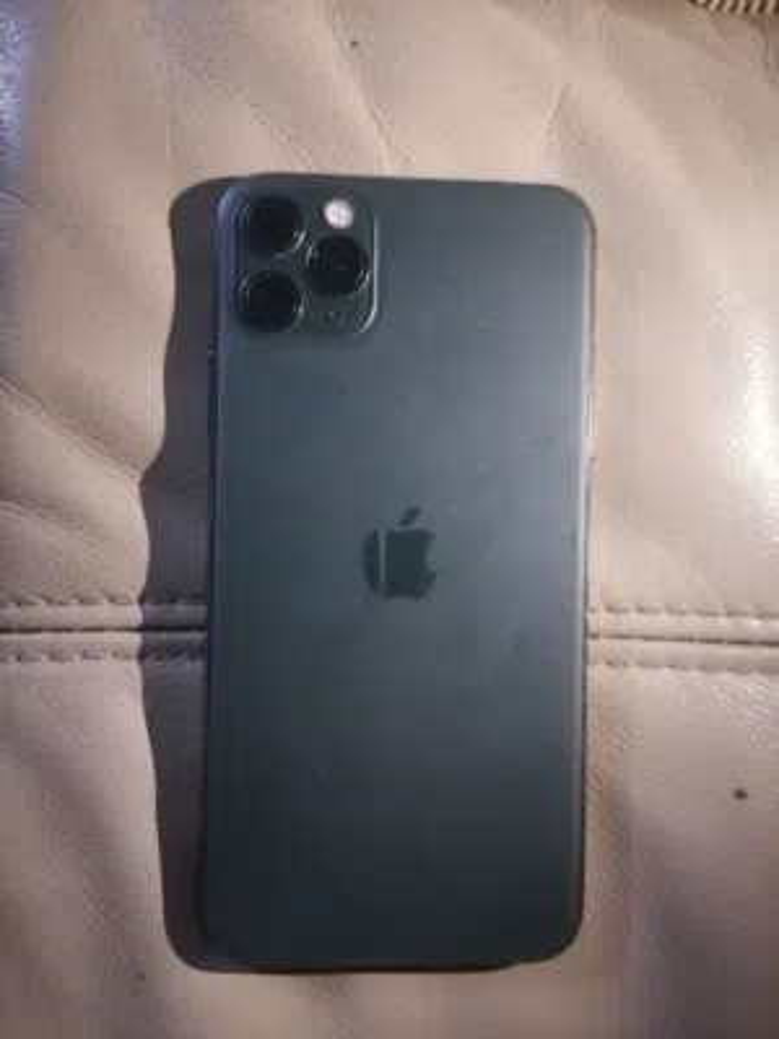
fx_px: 810
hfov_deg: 51.4
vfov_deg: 65.3
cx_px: 390
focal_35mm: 27
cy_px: 520
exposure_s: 1/20
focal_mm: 5.3
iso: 2000
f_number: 1.8
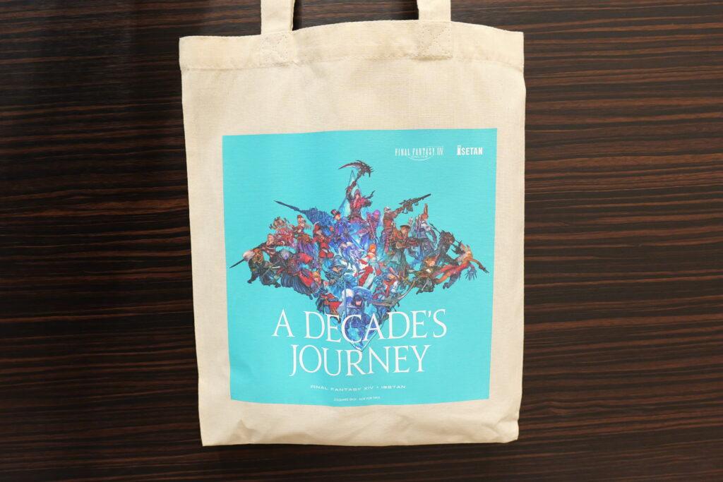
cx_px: 362
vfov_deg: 61.9
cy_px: 241
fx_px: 402
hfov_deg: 84.0
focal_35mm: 20
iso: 6400
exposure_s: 1/100
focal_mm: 20
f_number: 5.3
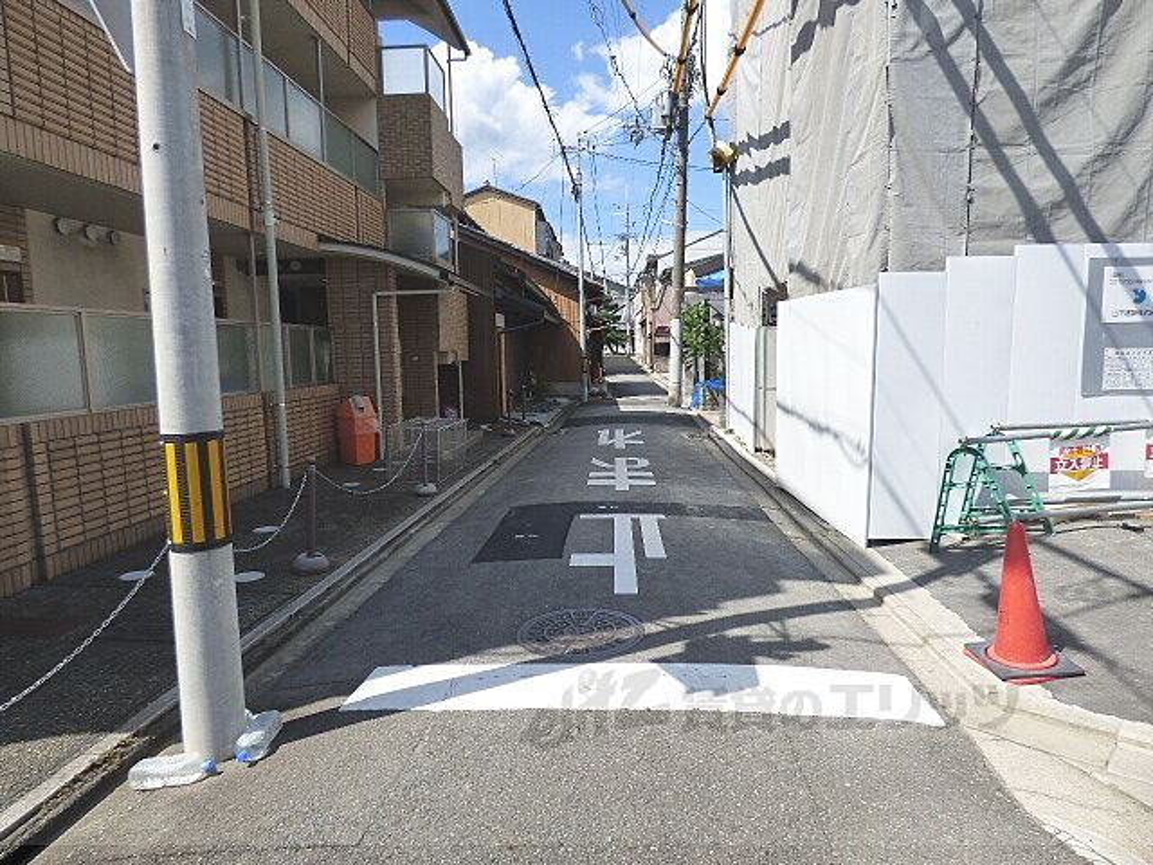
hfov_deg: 81.7
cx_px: 576
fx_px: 666
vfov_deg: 66.0
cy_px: 432
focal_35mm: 20
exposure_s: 1/1600
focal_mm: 3.58
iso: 160
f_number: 2.8
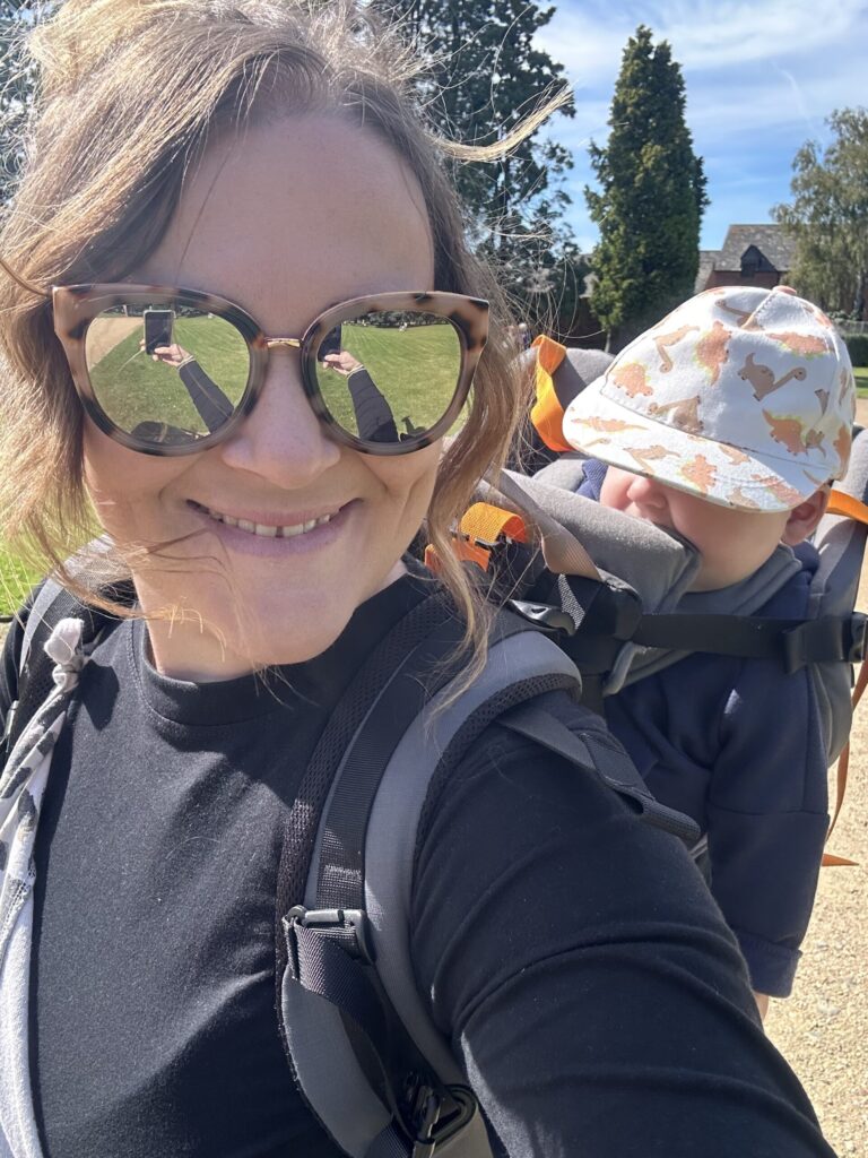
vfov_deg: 60.0
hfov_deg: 46.8
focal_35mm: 30
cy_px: 579
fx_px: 1003
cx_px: 434
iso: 25
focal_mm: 2.69
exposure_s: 1/474
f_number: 1.9
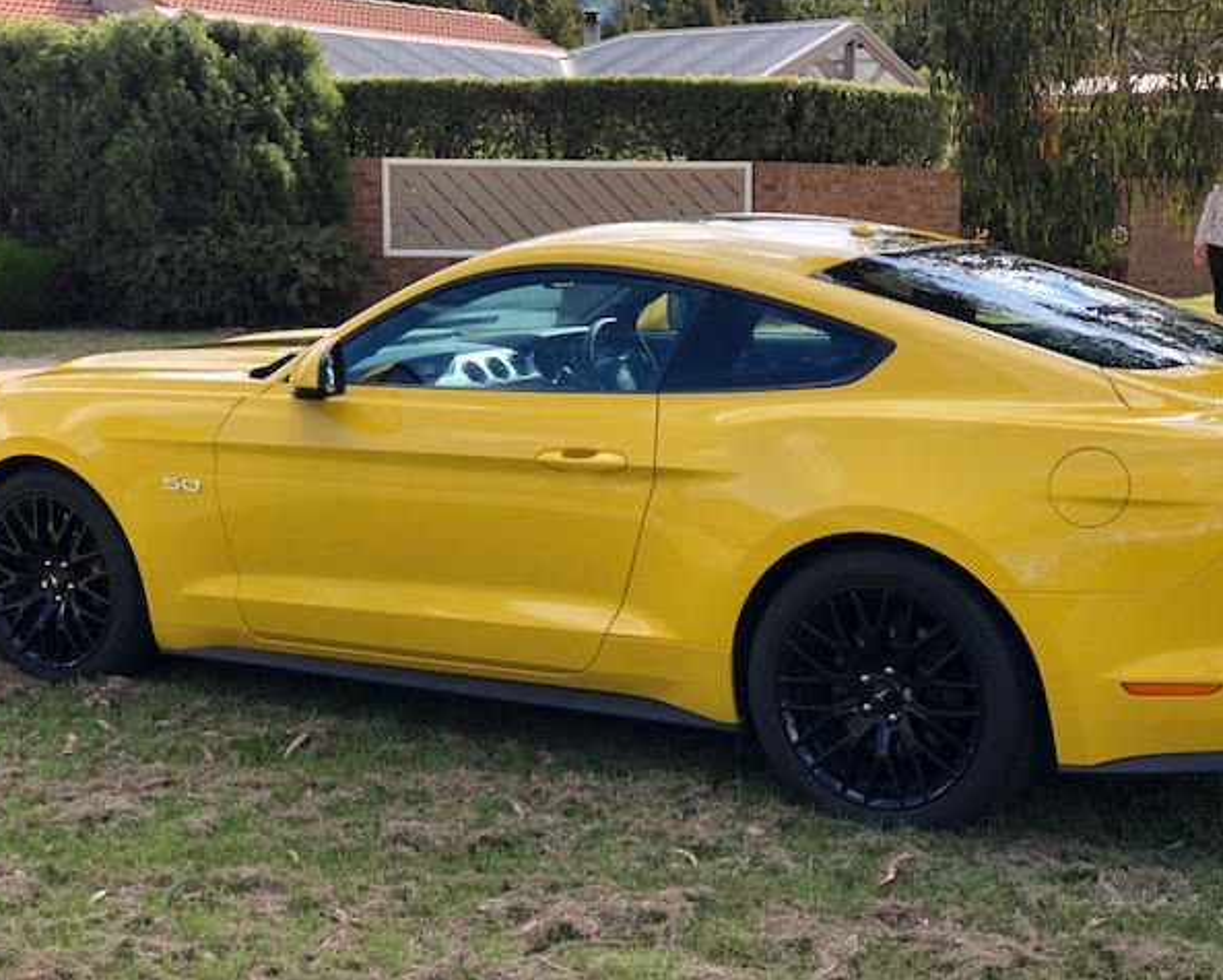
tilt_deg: -8.9
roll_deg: -0.6
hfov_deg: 31.4
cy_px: 489
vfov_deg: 25.4
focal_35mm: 60
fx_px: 2173
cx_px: 633
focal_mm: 6.6
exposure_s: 1/161
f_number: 2.8
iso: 20
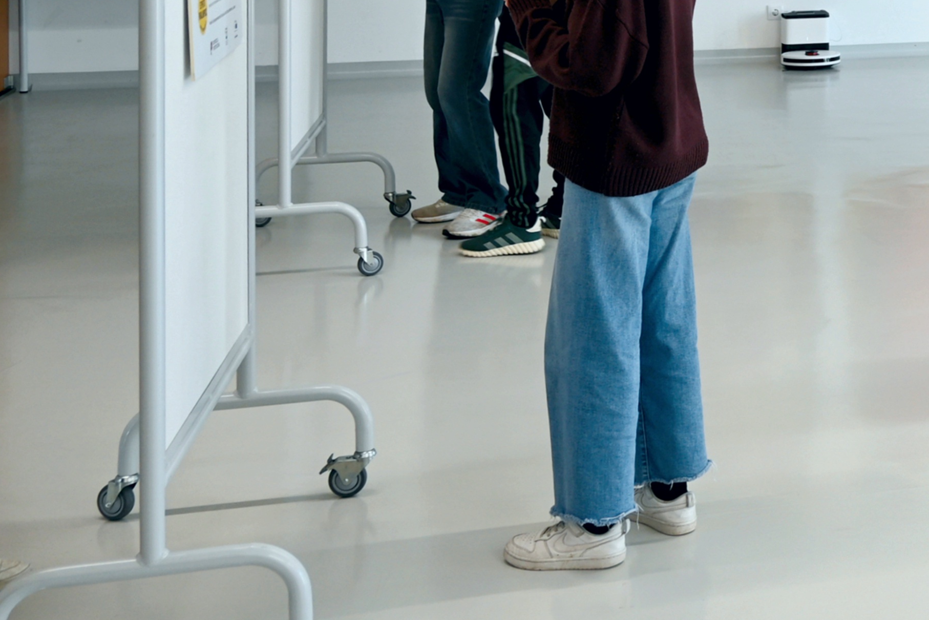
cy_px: 120
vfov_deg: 22.3
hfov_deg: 28.5
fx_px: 1548
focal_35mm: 60
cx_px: 1147
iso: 100
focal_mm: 16
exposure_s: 1/15
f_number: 4
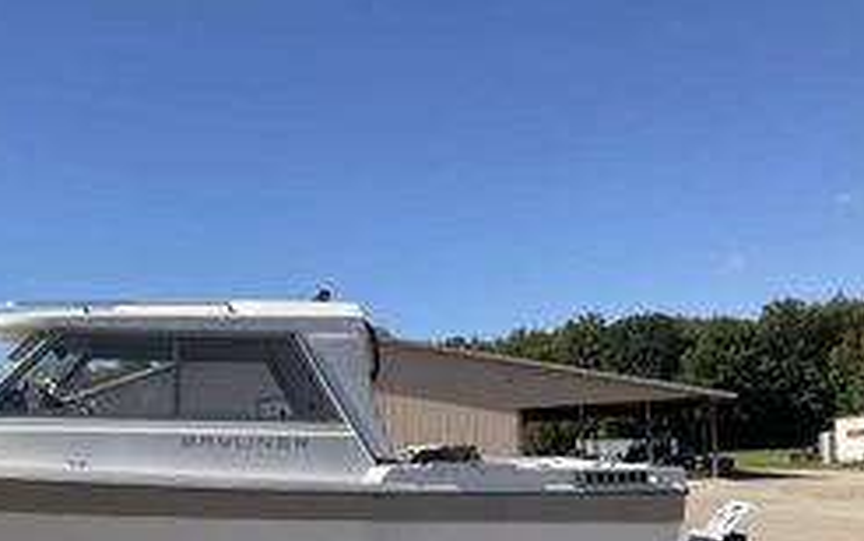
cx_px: 232
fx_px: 1178
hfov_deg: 39.4
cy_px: 464
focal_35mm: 50
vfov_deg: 25.2
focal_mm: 3
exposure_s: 1/1786
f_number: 1.8
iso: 25
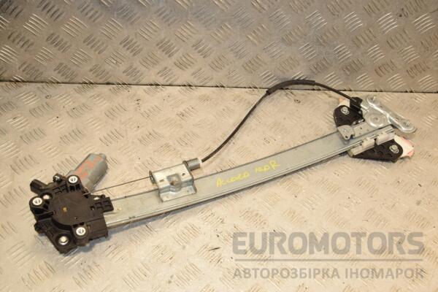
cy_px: 146
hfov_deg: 51.3
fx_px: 456
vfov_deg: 35.5
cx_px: 219
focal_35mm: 38
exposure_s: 1/200
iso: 800
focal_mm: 25
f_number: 9
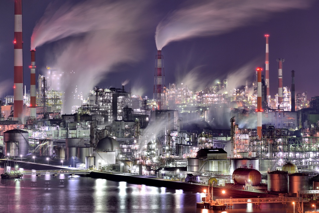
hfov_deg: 6.9
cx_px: 160
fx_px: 2659
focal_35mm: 300
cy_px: 106
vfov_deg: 4.6
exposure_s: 20
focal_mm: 300
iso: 100
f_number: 7.1
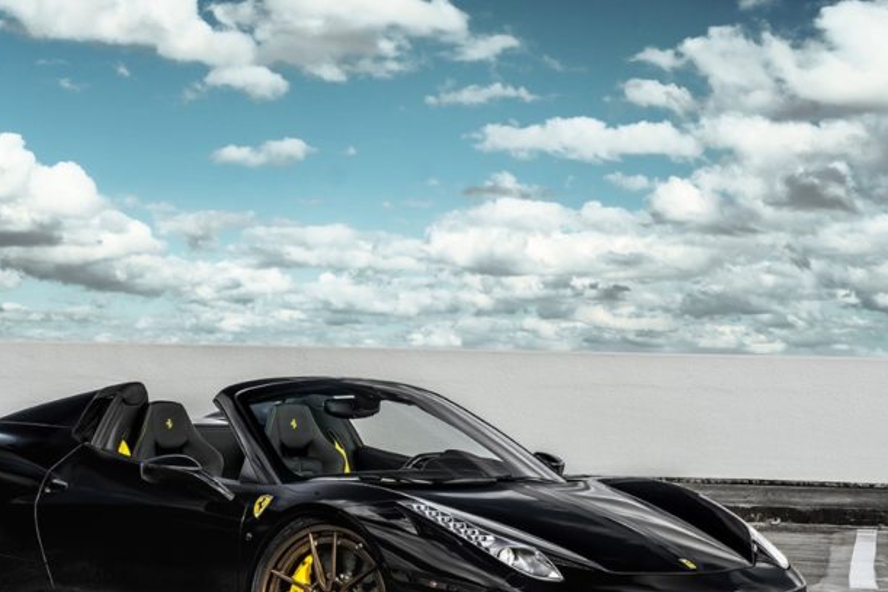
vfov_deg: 12.5
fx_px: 2688
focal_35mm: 109
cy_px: 380
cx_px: 312
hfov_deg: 18.7
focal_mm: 65
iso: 400
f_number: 7.1
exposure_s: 1/200
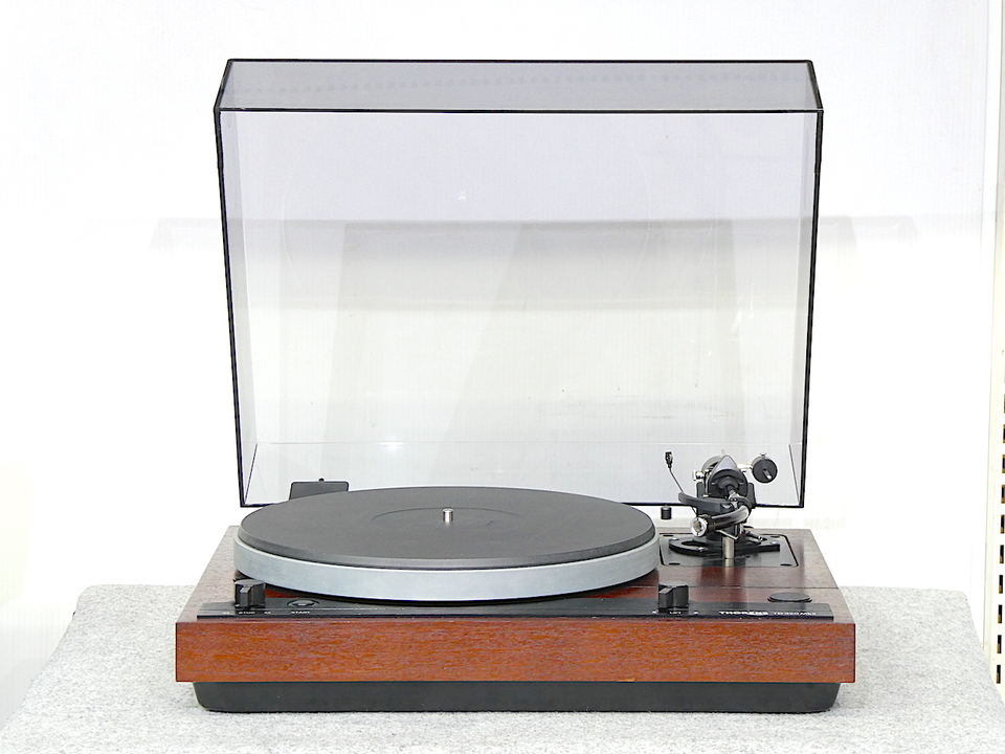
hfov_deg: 18.5
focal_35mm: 106
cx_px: 502
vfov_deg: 14.0
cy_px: 377
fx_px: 3077
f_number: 5.1
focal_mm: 19
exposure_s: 1/2.5
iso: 200
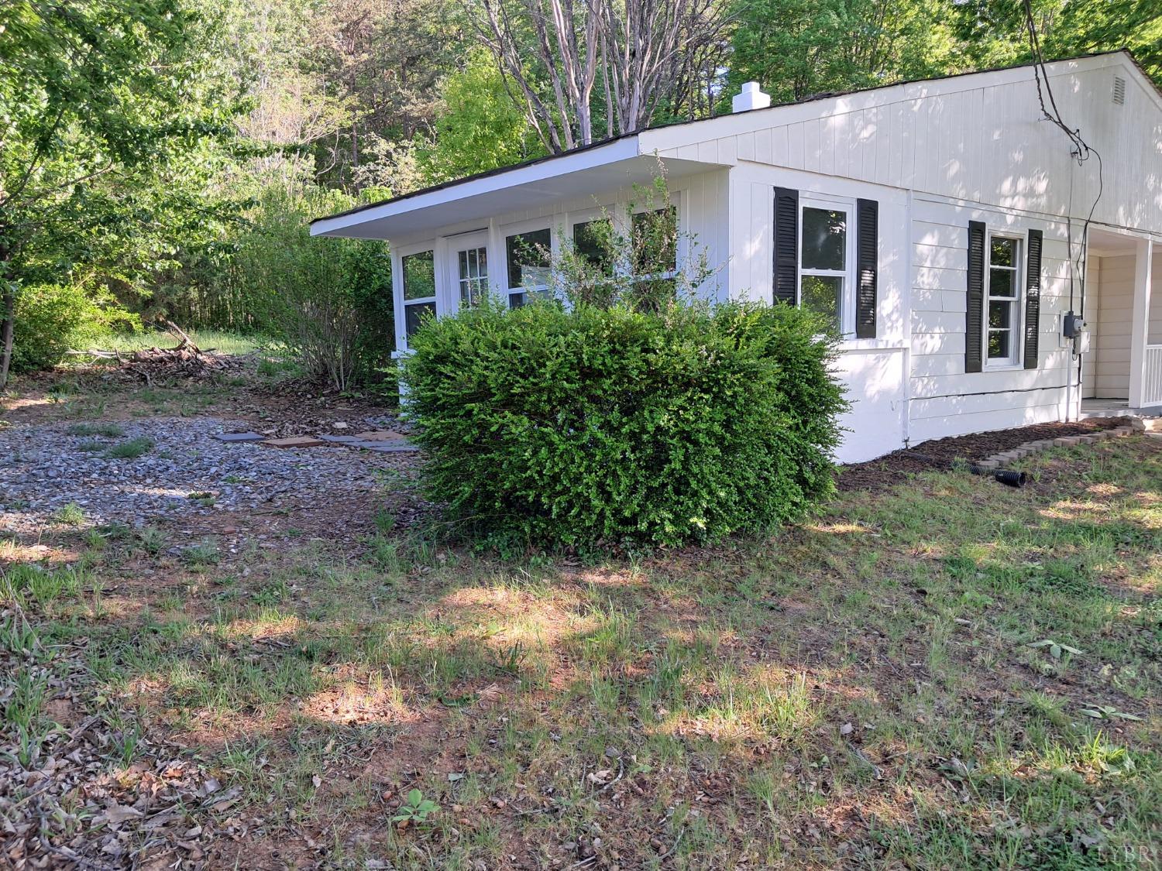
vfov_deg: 51.4
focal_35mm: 27
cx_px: 581
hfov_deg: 65.3
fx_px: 906
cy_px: 436
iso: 50
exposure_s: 1/60
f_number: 1.8
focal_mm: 4
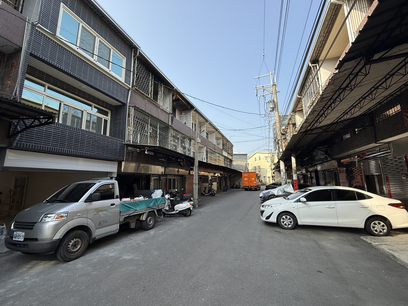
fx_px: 177
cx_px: 209
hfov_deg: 98.2
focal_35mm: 15
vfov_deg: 81.7
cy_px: 150
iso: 50
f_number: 2.2
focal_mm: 2.22
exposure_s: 1/888
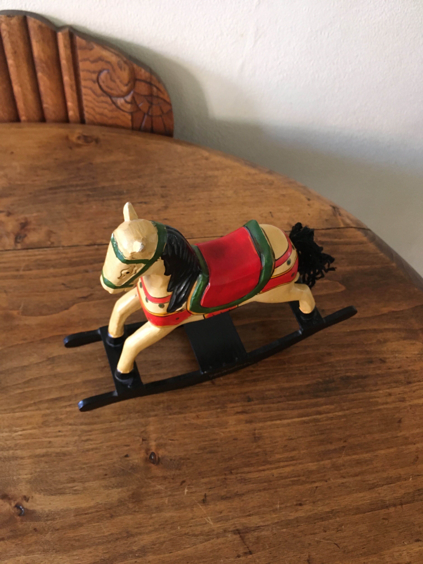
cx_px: 212
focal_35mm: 29
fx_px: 472
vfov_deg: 61.7
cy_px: 282
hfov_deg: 48.2
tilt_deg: -56.4
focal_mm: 4.15
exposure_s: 1/25
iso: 200
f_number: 2.2
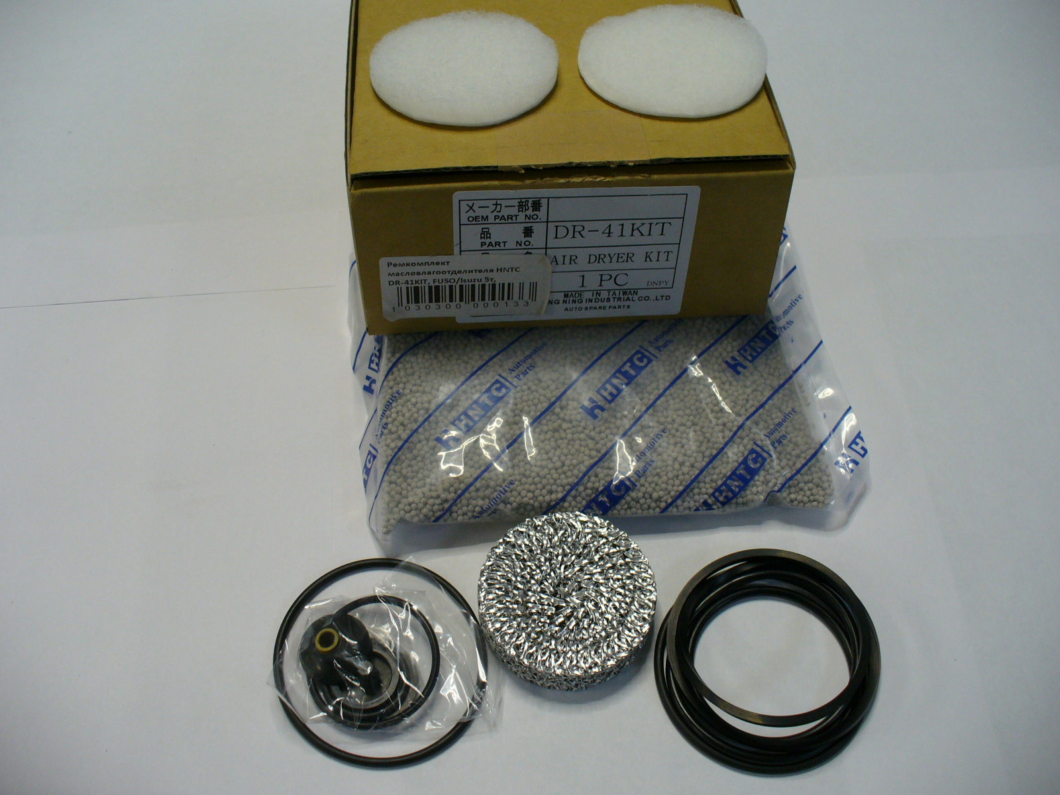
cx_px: 530
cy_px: 398
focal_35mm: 37
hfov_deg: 50.1
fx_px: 1133
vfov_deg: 38.7
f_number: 2.8
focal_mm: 6.1
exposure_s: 1/30
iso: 100
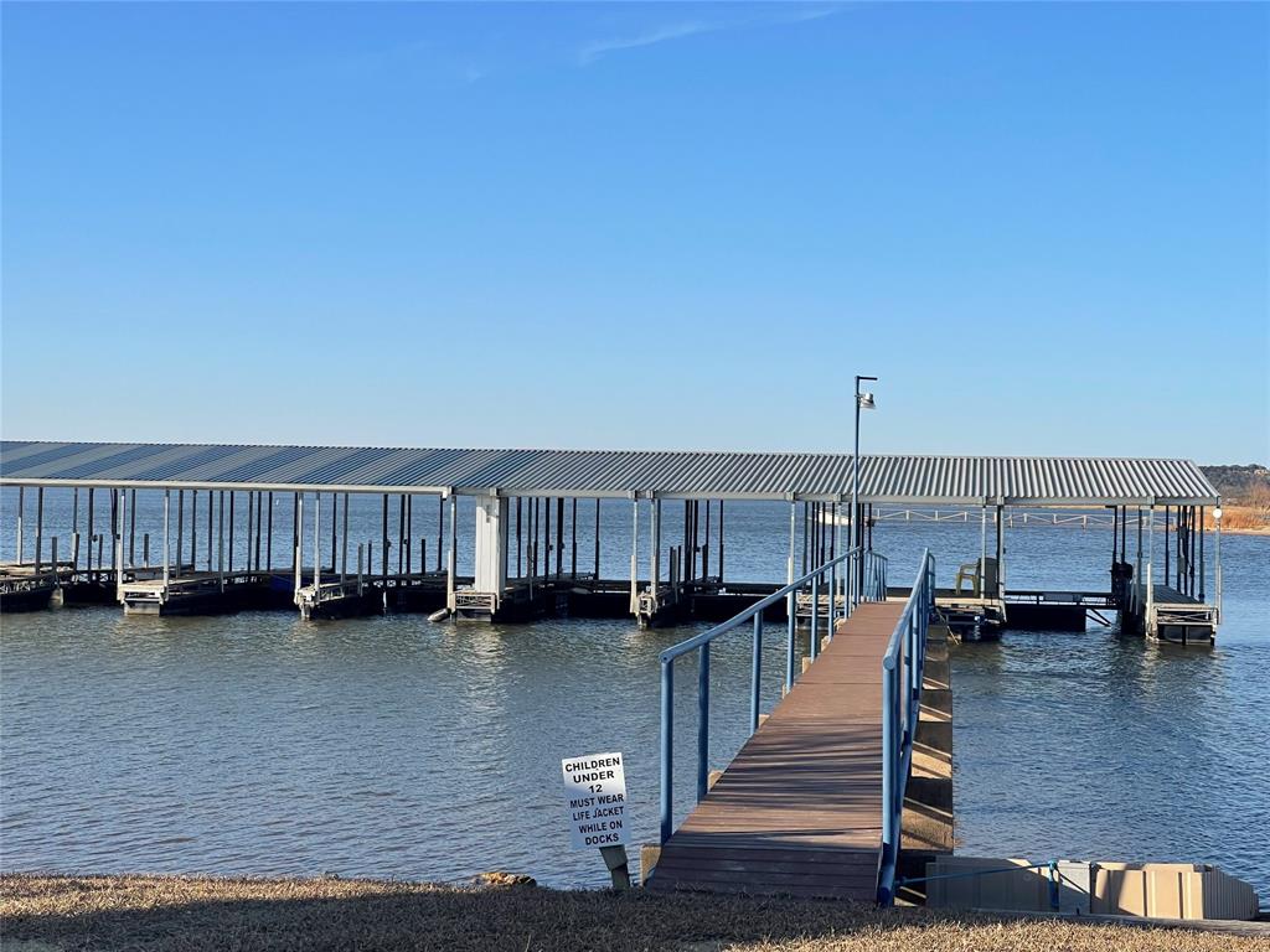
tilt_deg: +0.8
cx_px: 635
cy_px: 476
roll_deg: -0.8
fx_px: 2348
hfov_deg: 30.3
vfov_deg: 22.9
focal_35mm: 64
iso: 20
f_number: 2.2
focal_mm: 7.5
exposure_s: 1/1325
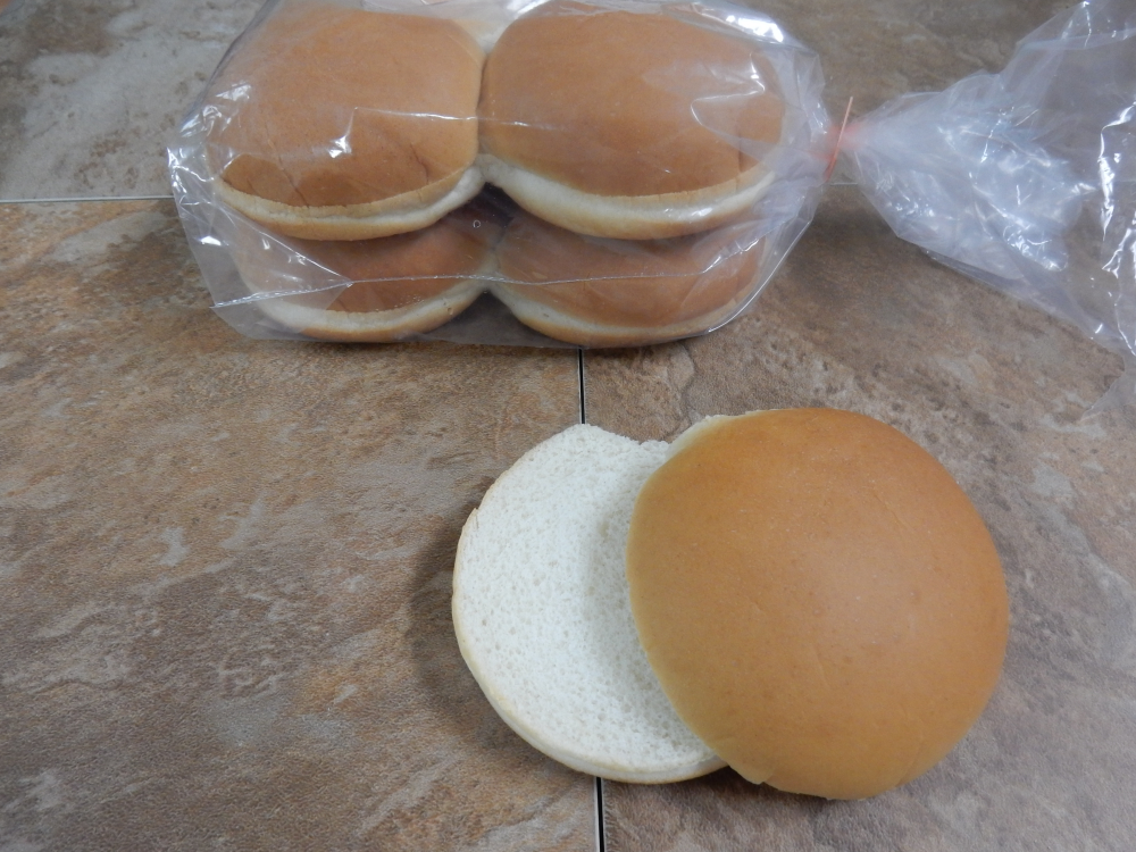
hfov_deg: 69.4
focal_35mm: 25
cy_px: 426
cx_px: 568
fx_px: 820
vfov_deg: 54.9
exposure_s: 1/30
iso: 320
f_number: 3.7
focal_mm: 4.5
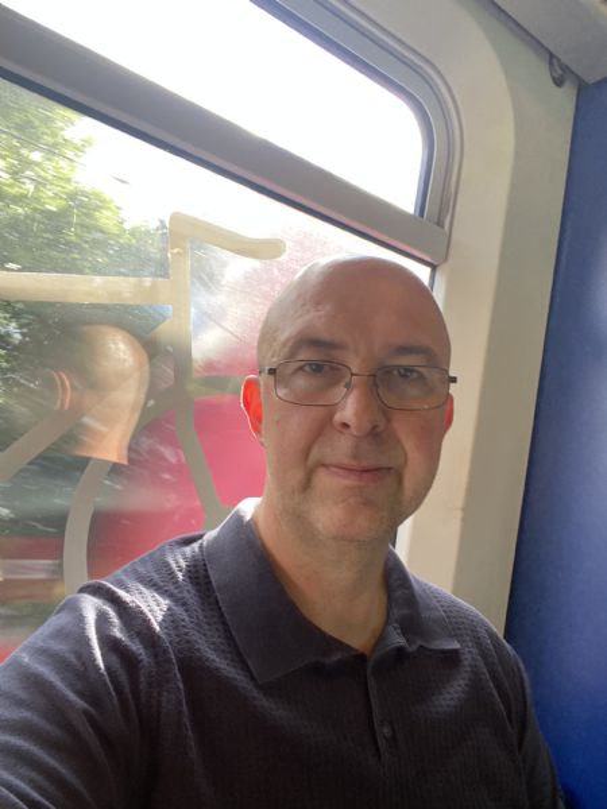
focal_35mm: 30
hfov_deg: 46.8
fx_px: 701
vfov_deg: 60.0
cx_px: 304
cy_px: 404
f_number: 2.2
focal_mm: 2.71
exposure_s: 1/82
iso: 100
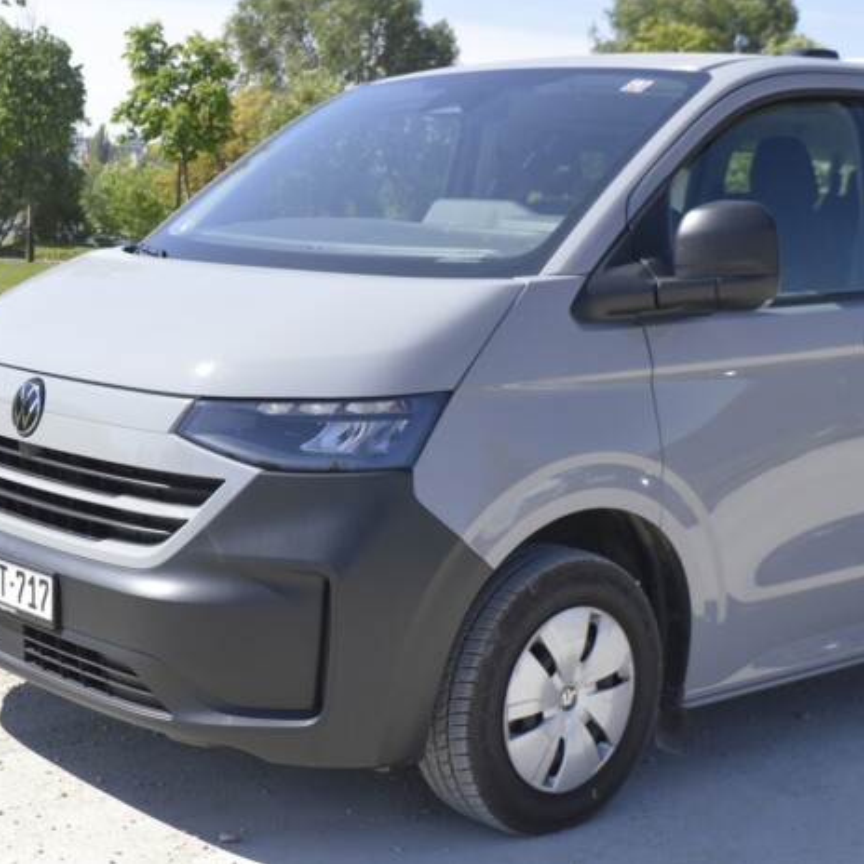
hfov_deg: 28.7
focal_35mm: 60
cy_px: 431
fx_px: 1684
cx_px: 326
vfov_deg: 28.8
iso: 100
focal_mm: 31
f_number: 8
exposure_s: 1/250
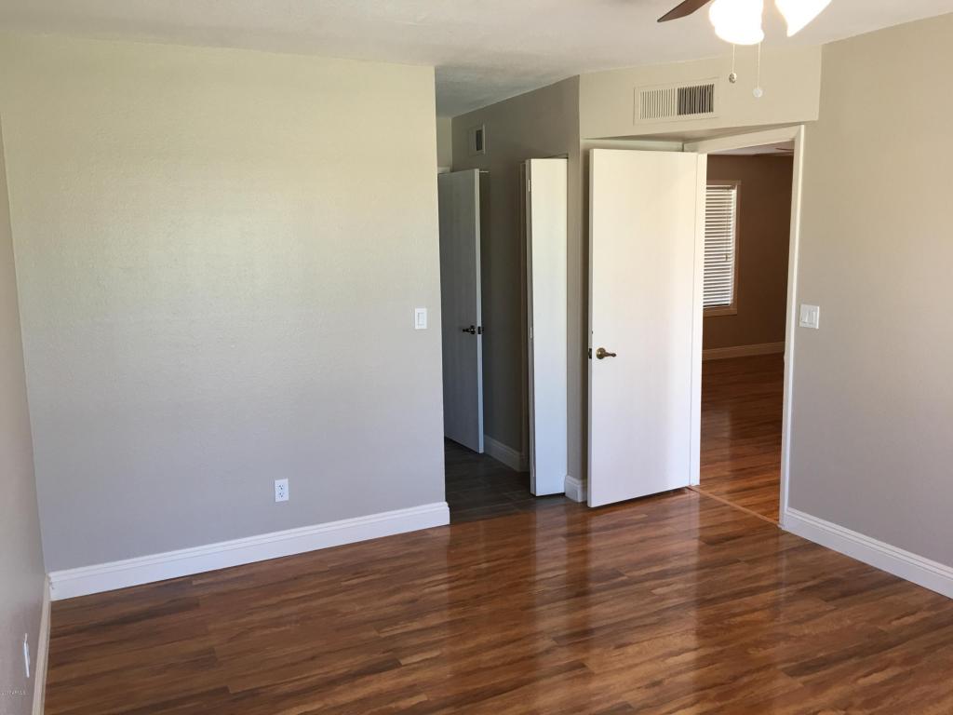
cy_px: 358
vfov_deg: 48.2
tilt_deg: -7.9
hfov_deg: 61.7
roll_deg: +0.9
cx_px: 476
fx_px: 798
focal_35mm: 29
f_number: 2.2
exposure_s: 1/15
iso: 25
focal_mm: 4.15
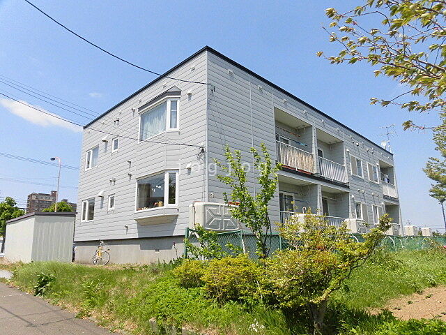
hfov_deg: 71.6
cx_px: 223
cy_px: 168
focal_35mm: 24
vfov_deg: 56.8
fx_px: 309
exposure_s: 1/250
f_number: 7.8
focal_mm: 4.3
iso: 100
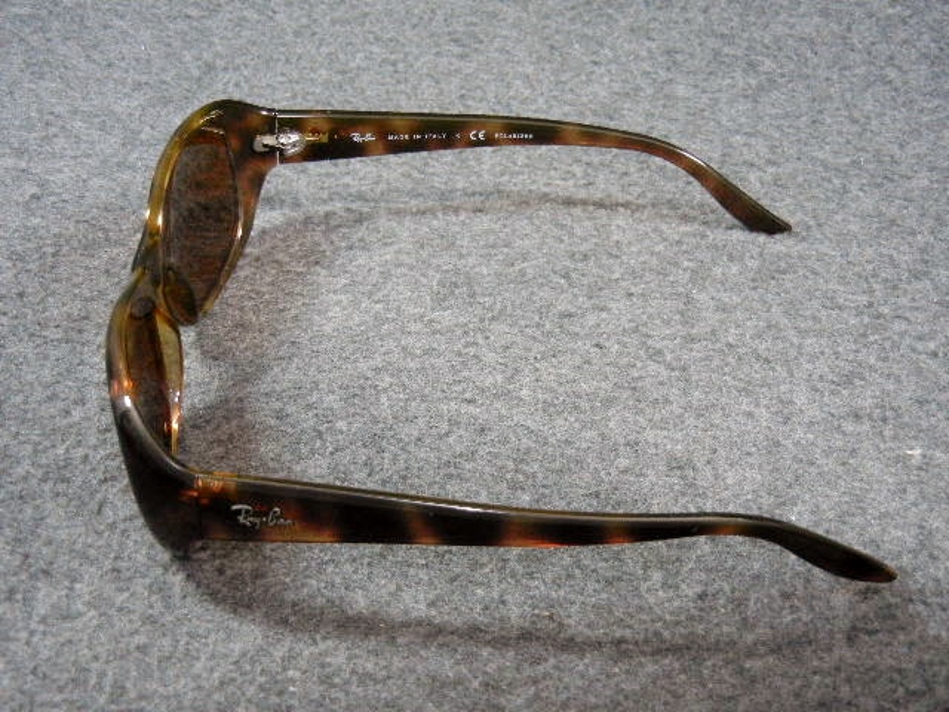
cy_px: 356
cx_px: 474
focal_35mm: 59
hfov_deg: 32.7
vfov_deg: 24.8
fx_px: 1617
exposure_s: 1/30
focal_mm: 10.6
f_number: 4
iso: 800
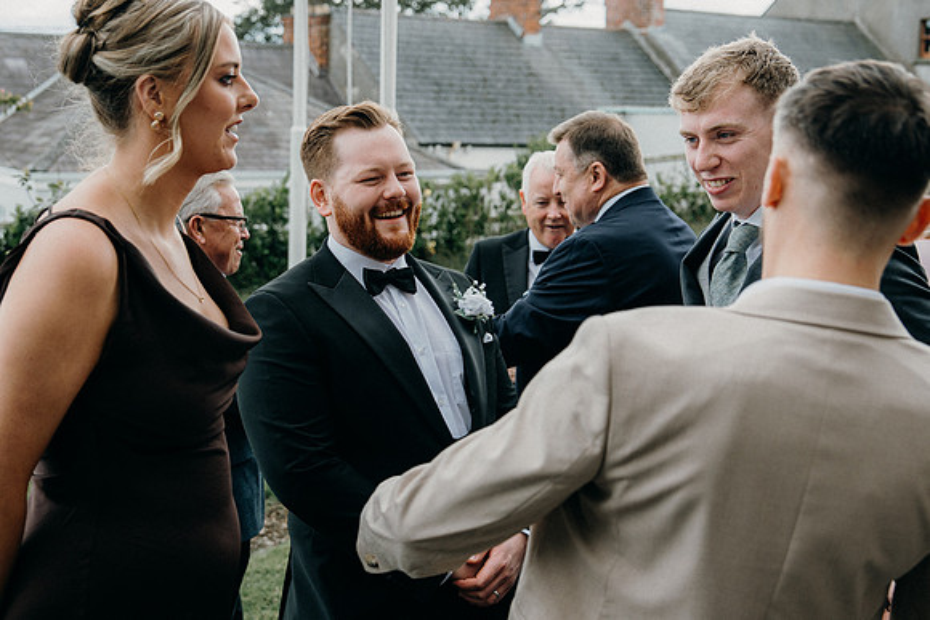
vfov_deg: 23.8
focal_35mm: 57
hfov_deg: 35.0
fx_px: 1473
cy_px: 310
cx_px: 465
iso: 125
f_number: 3.5
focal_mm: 38
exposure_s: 1/200
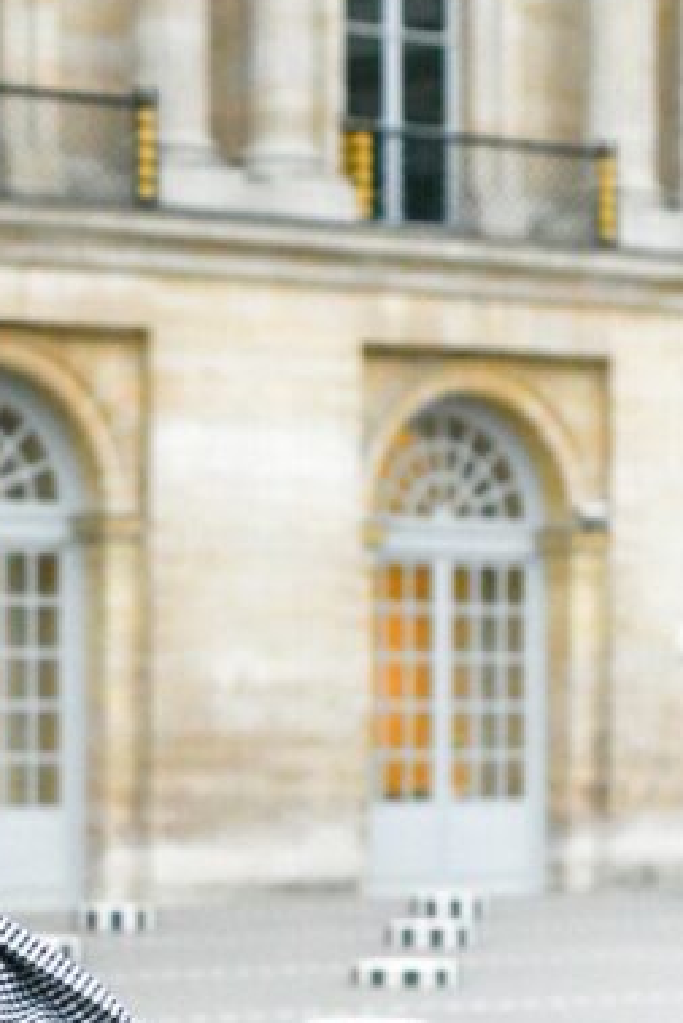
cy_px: 866
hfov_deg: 10.0
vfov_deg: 15.1
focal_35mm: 135
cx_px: -147
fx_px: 3838
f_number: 2.2
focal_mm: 50
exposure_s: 1/8000
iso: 3200
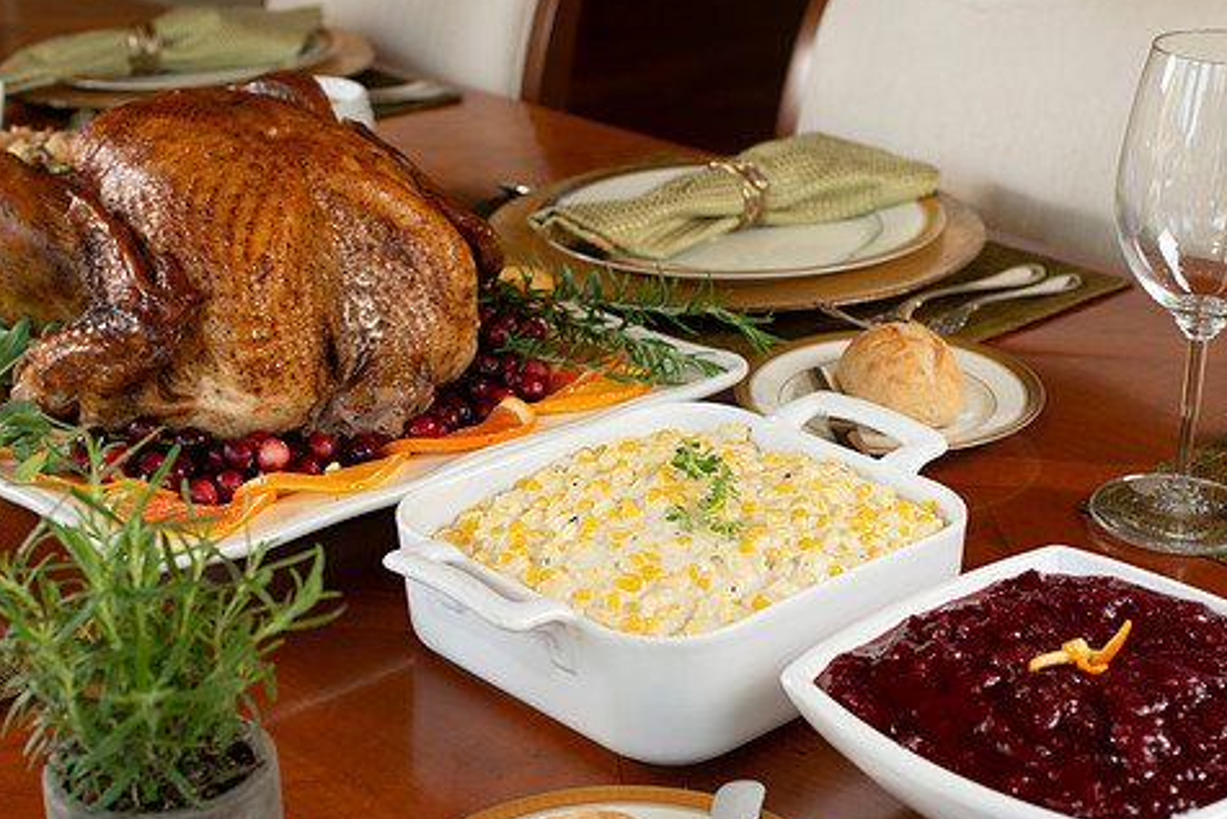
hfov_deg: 32.9
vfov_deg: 22.2
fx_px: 2080
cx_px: 615
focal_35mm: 61
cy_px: 484
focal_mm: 50
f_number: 6.3
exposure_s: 1/60
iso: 200
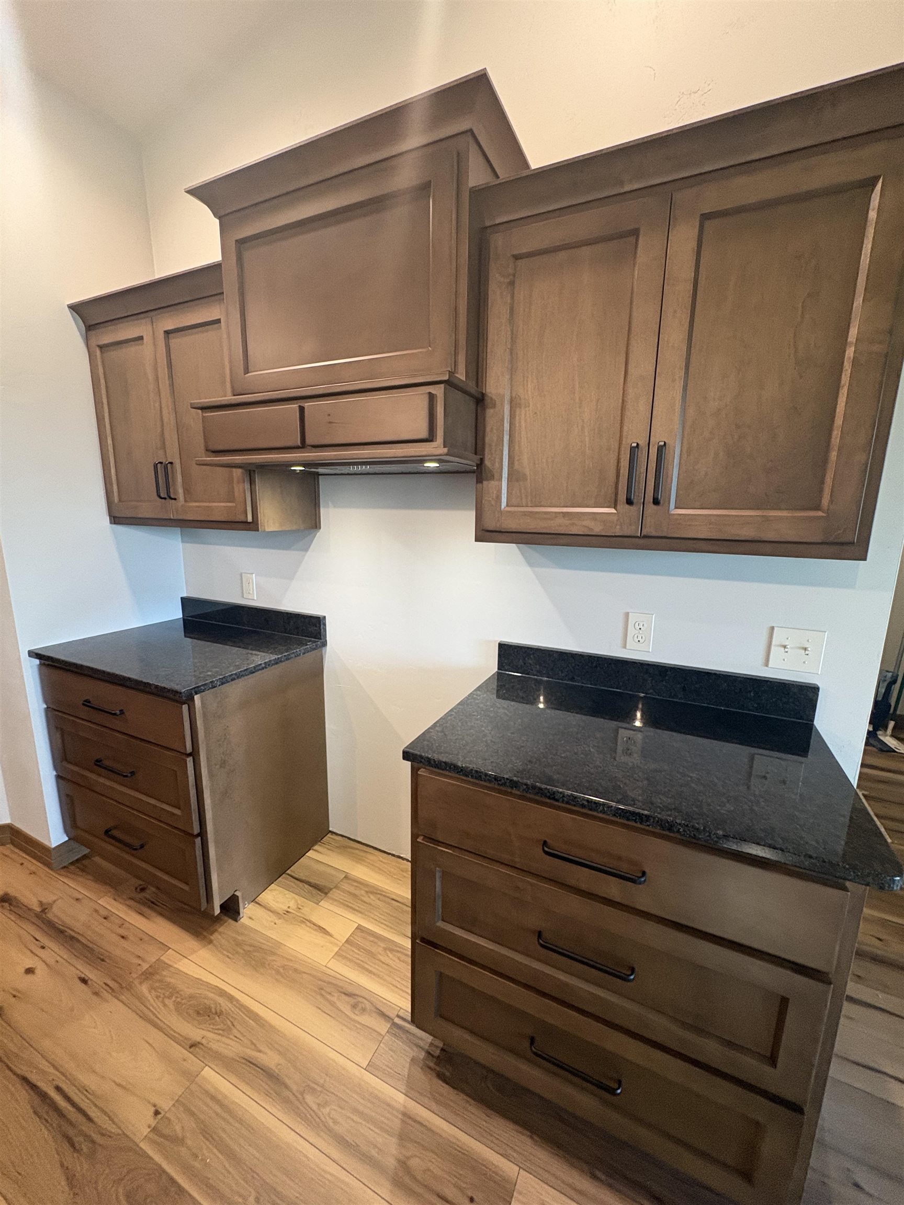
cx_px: 452
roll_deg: -1.3
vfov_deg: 102.1
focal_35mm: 14
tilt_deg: -11.3
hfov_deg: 85.7
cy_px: 602
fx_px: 487
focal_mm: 2.22
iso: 250
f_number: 2.2
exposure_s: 1/60
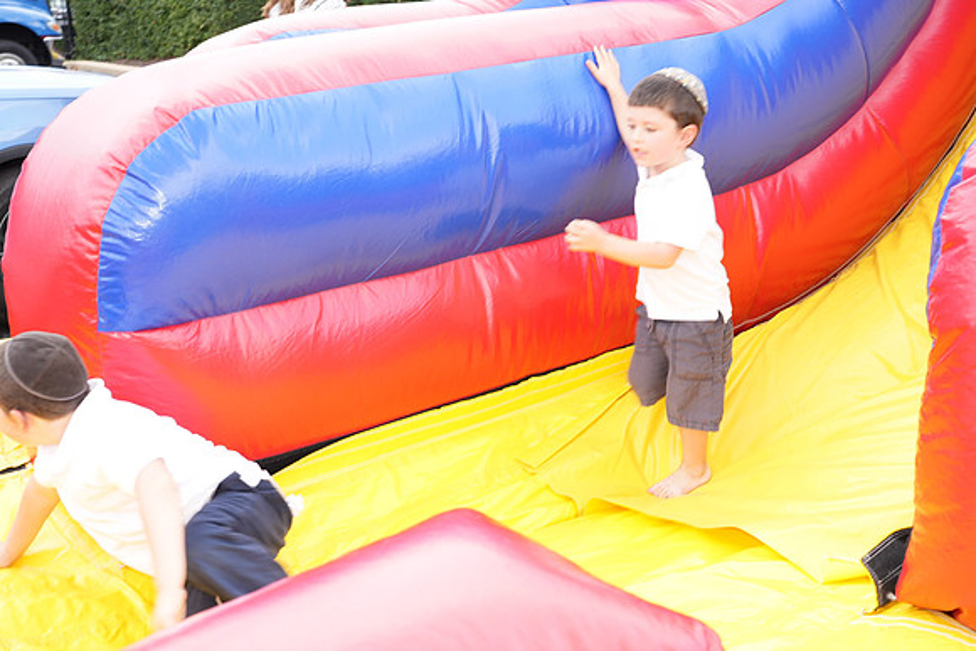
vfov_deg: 28.1
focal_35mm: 48
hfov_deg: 41.1
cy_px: 326
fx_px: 1302
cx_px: 488
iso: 200
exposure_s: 1/125
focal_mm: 48
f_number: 5.6
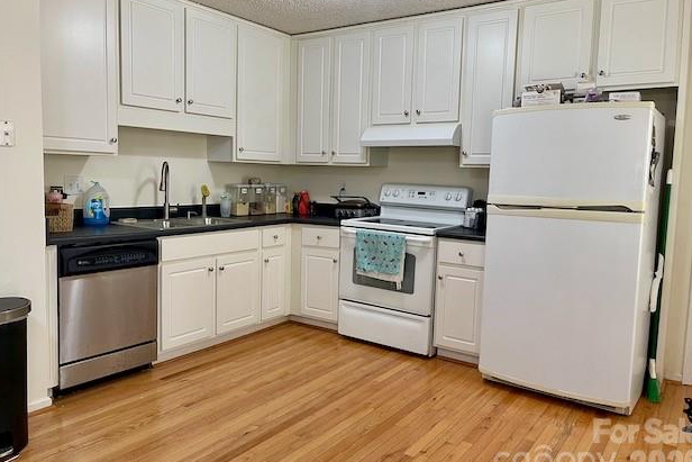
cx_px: 346
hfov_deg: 67.4
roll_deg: -1.3
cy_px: 218
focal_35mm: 27
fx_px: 519
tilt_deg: -5.5
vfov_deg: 47.9
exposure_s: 1/92
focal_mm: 5.1
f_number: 1.6
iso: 125
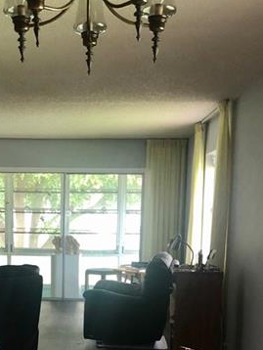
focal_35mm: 60
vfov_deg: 30.9
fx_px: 607
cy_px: 304
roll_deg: -1.1
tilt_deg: -7.5
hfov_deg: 24.1
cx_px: 56
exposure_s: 1/15
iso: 50
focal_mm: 3.99
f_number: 1.8
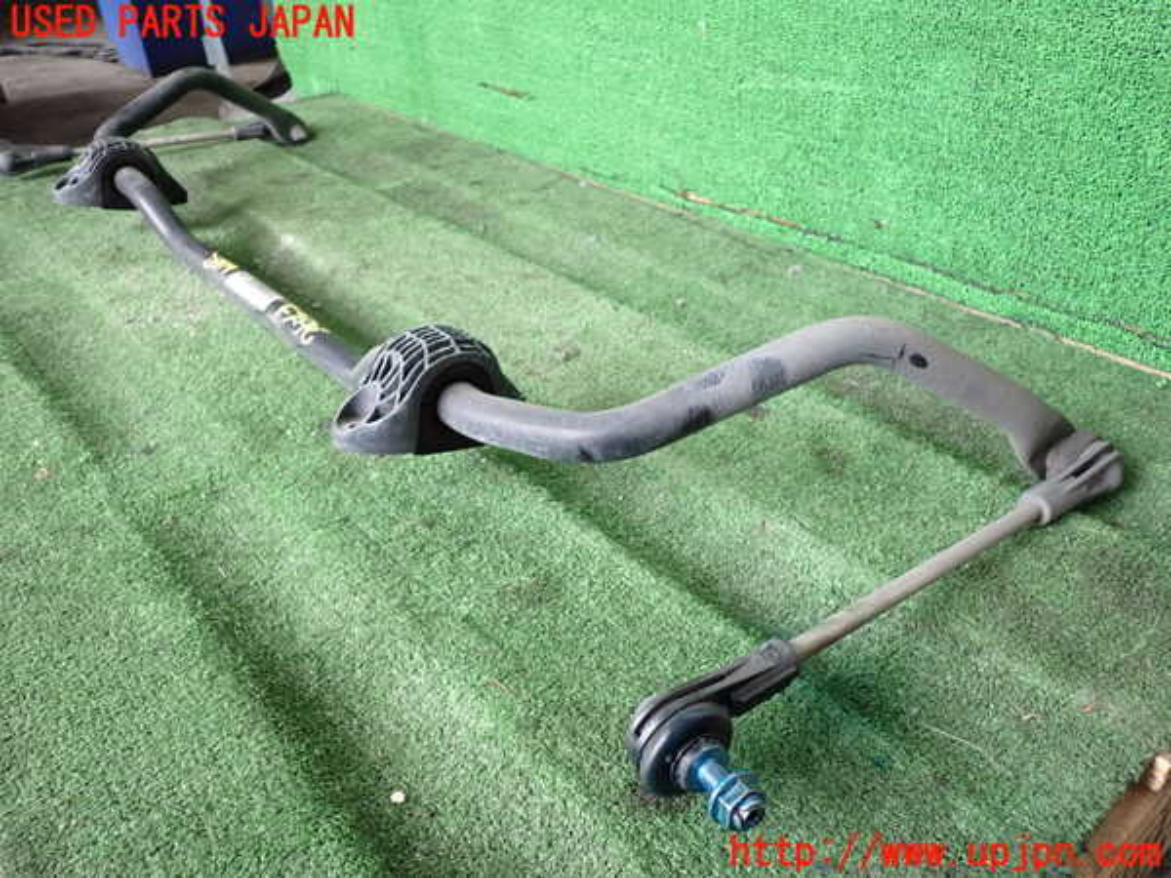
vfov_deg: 49.7
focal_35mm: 28
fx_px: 947
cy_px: 439
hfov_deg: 63.4
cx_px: 586
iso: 800
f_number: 2.2
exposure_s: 1/125
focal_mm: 5.05
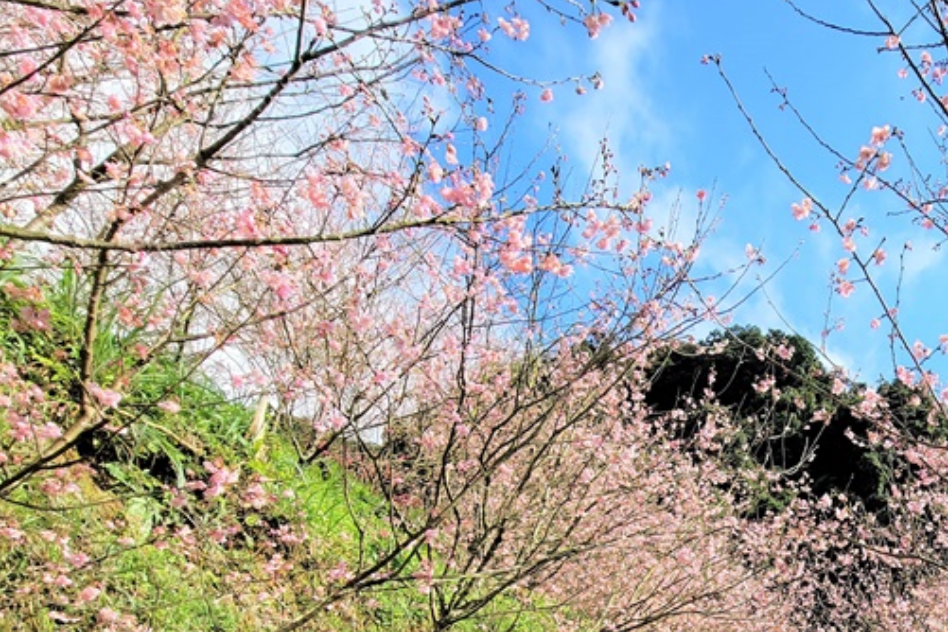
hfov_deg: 61.0
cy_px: 628
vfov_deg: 41.8
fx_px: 711
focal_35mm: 27
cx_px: 780
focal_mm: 2.2
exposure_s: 1/1099
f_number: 2.2
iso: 50
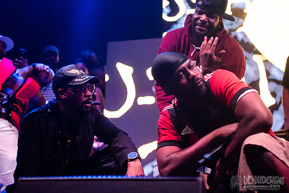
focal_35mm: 70
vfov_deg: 19.5
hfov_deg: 28.8
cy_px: 96
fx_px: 562
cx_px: 144
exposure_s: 1/250
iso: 2000
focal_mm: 70
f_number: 3.5
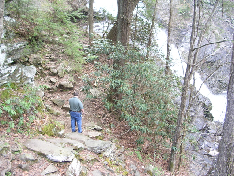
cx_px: 117
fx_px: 257
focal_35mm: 38
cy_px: 88
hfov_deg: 49.0
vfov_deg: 37.7
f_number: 2.8
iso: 50
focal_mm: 5.8
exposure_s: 1/43.8
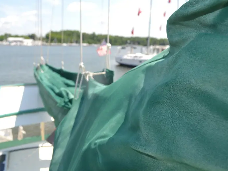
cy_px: 85
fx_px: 198
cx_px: 113
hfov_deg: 60.0
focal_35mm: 30
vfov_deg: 46.8
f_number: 7.1
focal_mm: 18
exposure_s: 1/200
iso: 100
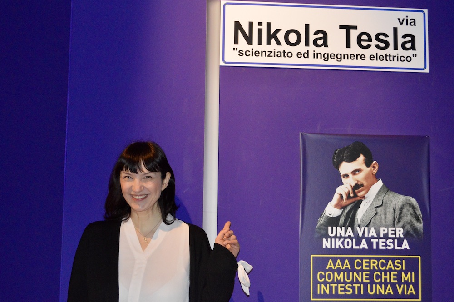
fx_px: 605
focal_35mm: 48
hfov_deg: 41.1
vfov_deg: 28.0
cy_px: 151
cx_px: 227
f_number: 4.8
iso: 3200
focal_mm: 32
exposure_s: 1/60
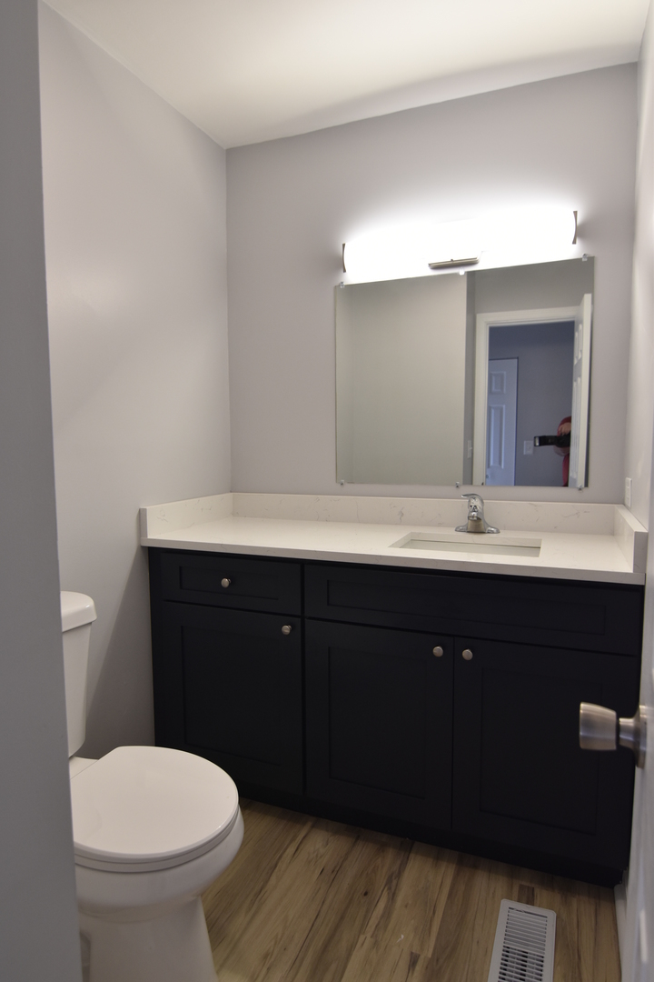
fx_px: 572
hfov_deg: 59.5
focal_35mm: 21
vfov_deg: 81.2
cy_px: 491
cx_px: 327
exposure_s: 1/250
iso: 400
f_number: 4
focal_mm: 14
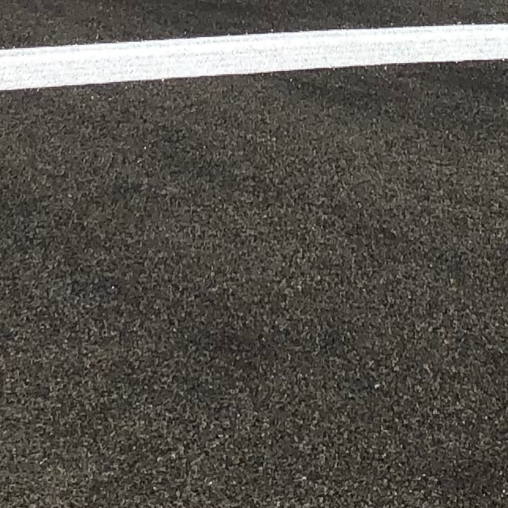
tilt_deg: +4.0
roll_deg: -0.9
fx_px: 2573
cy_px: -422
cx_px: 314
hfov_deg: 11.3
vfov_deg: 10.6
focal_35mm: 155
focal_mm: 4
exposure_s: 1/3690
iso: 25
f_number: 1.8
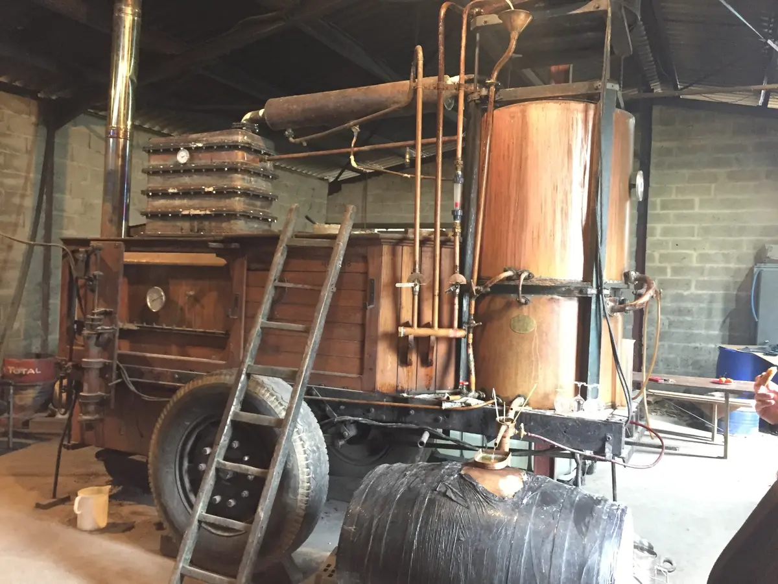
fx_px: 652
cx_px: 389
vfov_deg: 48.2
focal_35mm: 29
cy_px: 292
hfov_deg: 61.7
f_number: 2.2
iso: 500
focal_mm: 4.15
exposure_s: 1/17
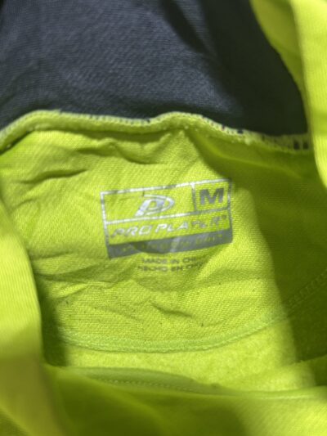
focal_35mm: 26
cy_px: 218
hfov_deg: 53.1
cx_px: 164
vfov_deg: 67.3
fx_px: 327
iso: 40
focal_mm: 5.7
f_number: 1.5
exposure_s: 1/100
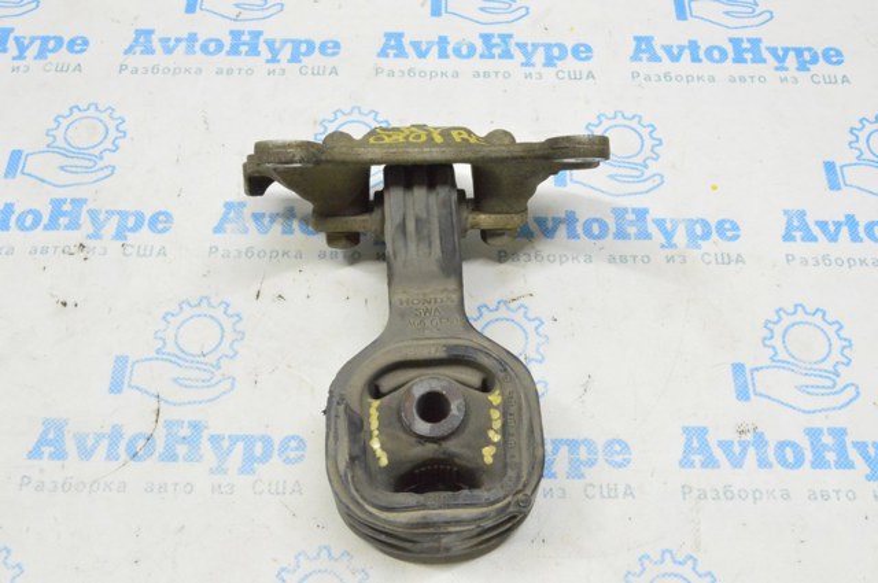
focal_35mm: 39
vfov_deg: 34.1
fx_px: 950
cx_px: 439
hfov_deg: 49.6
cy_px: 292
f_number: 20
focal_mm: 26
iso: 6400
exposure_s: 1/15
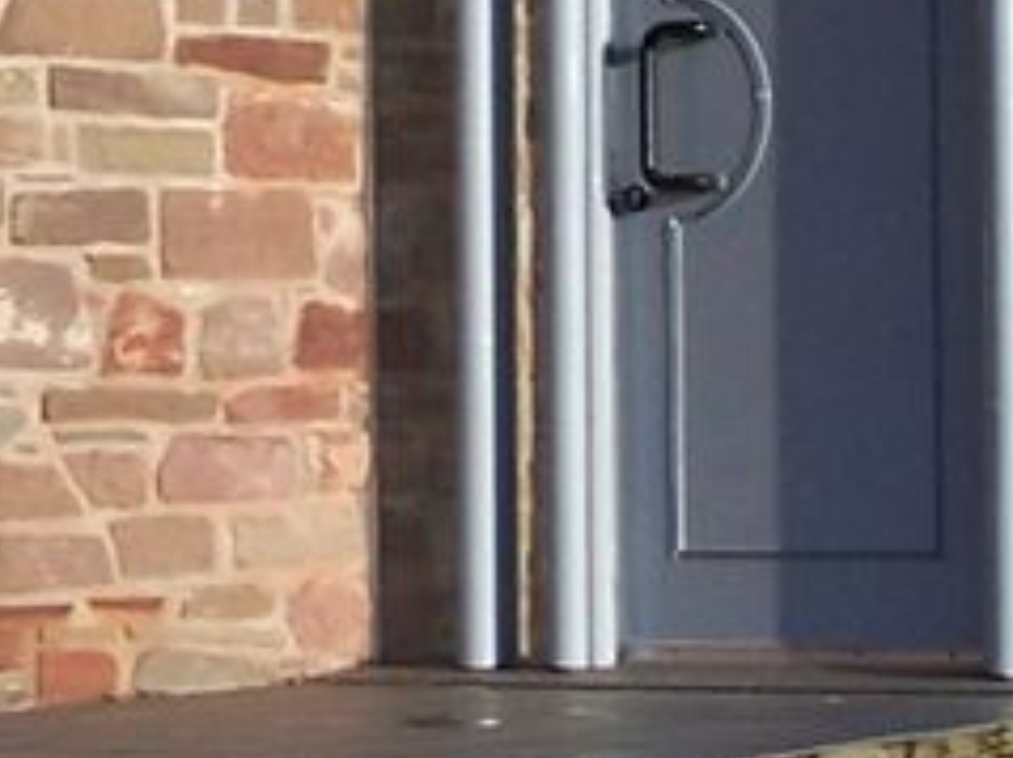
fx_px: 6523
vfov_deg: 6.6
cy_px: -125
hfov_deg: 8.9
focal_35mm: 223
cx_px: 454
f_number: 4
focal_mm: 8
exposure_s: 1/500
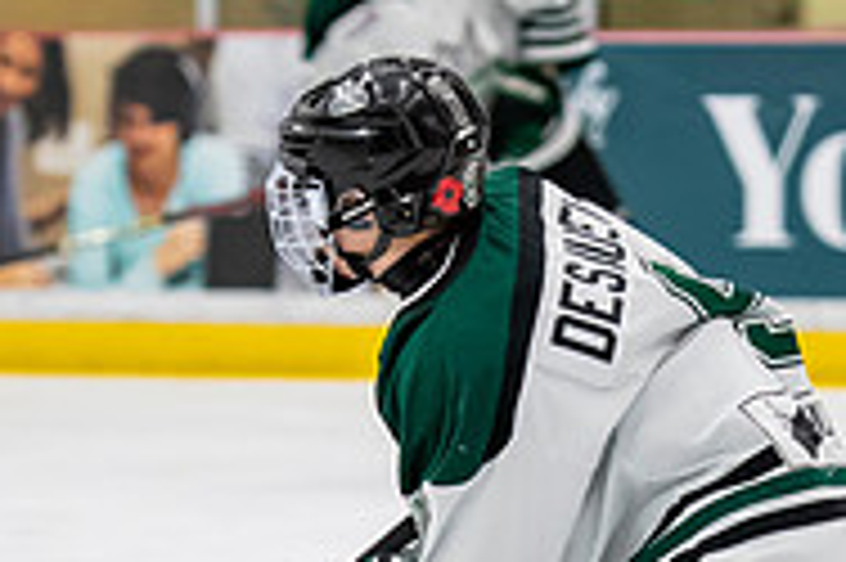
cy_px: 885
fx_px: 9908
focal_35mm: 422
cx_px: 494
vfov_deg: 3.2
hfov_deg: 4.9
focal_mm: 105
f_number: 3.2
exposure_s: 1/640
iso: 2000
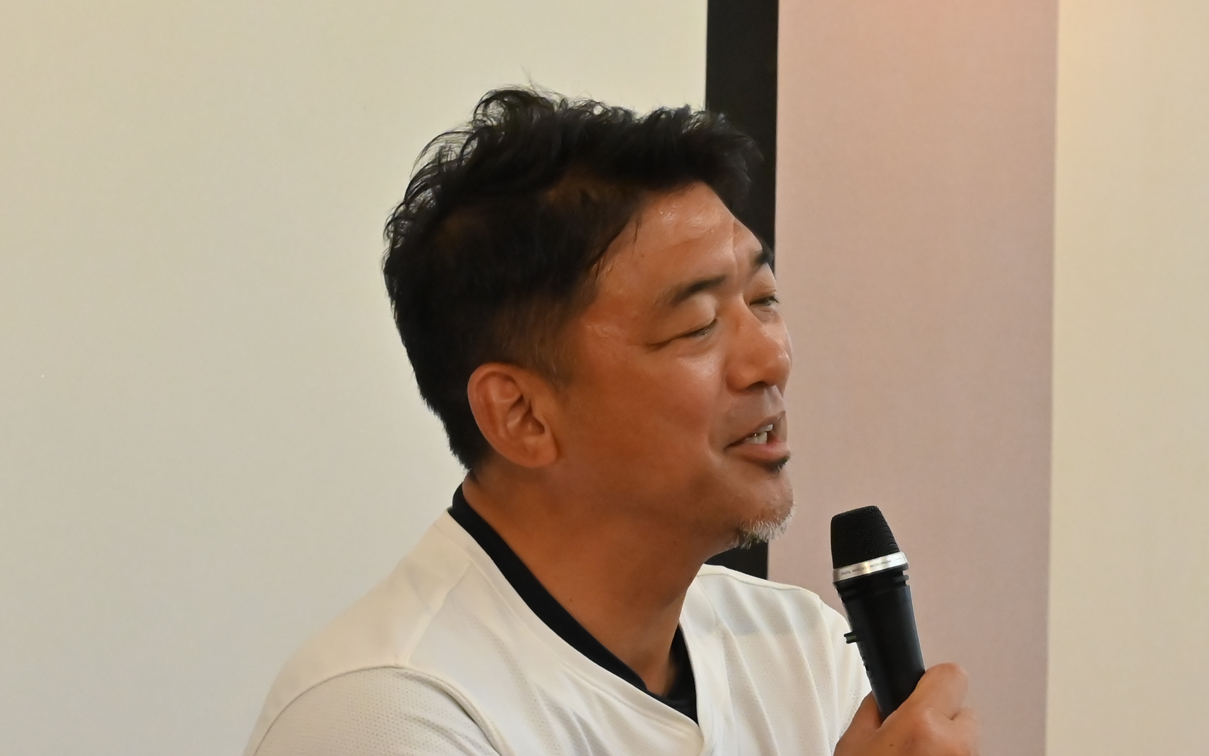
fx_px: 7842
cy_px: 748
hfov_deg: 8.8
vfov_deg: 5.5
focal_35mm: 238
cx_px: 665
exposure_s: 1/250
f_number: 9
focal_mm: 94
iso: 5000
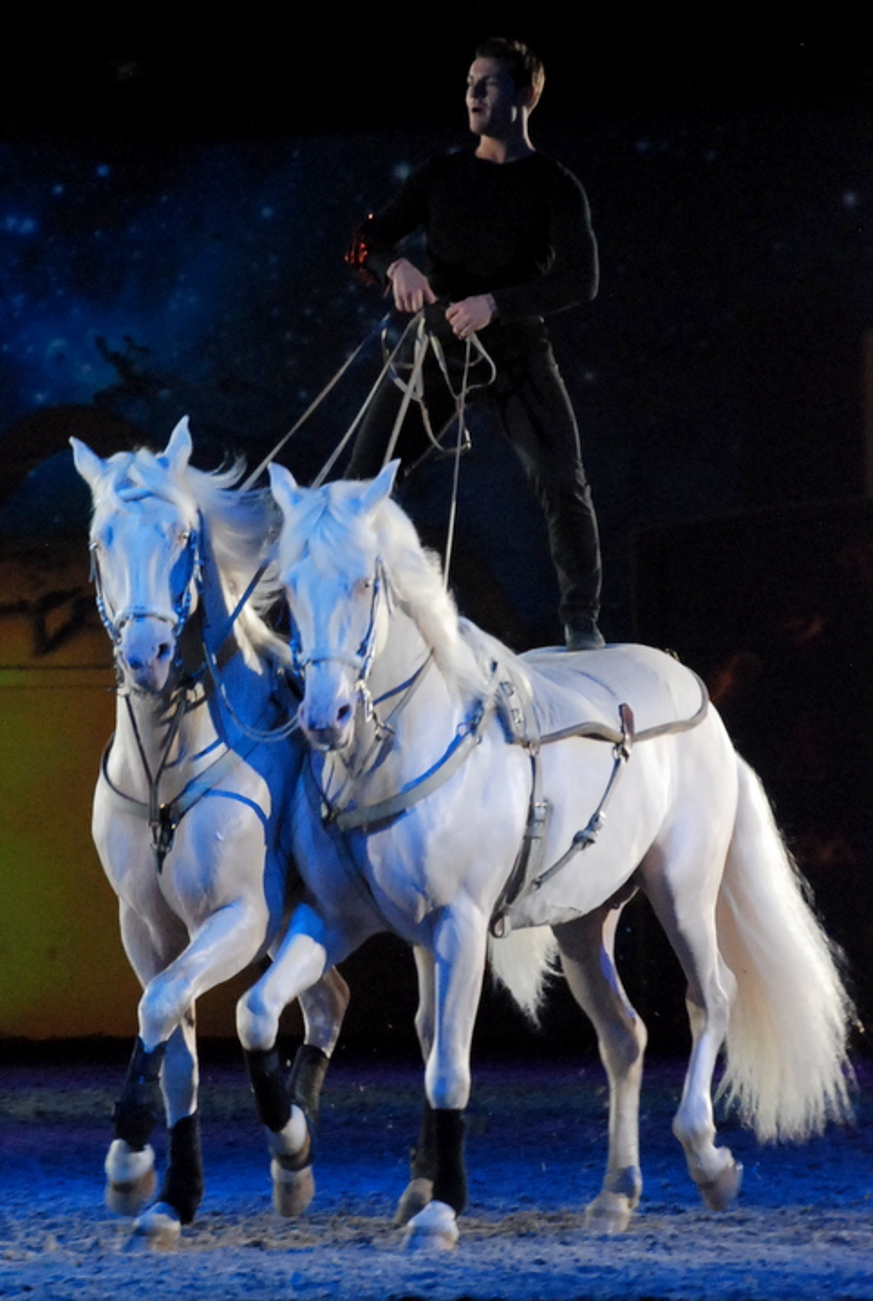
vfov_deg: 17.0
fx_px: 4346
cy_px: 650
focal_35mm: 120
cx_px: 436
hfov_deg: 11.5
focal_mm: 80
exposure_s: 1/160
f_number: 5.6
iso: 1600
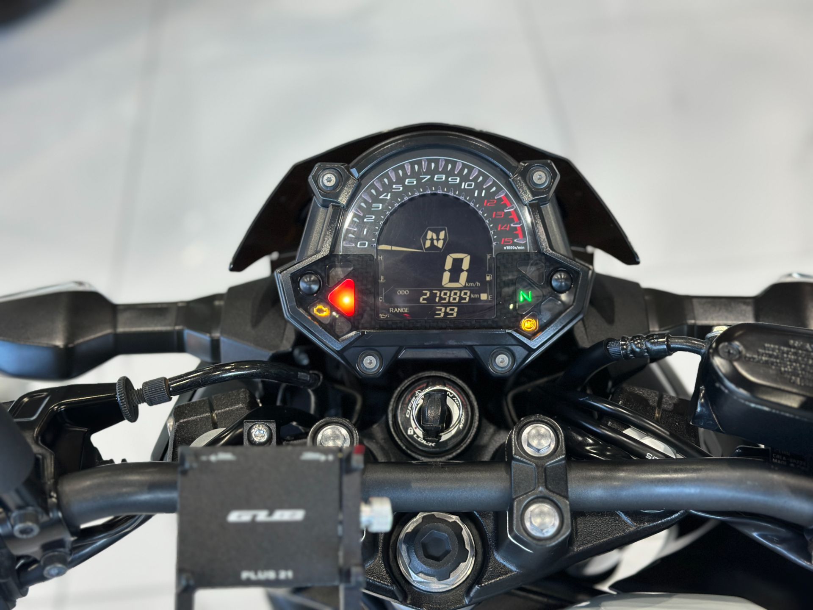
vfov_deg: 30.3
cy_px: 305
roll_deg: +4.6
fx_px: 1127
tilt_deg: -41.4
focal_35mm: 48
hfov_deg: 39.7
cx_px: 406
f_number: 1.78
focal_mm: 6.86
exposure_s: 1/120
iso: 125
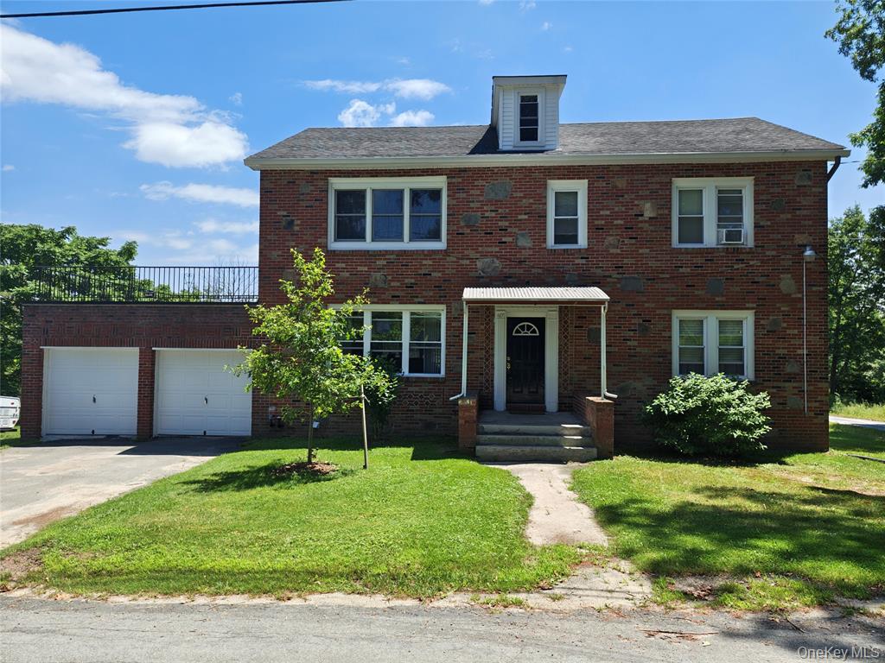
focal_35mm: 24
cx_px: 442
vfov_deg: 56.8
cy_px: 332
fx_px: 614
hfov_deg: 71.6
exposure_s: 1/276
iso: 100
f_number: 1.8
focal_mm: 5.41
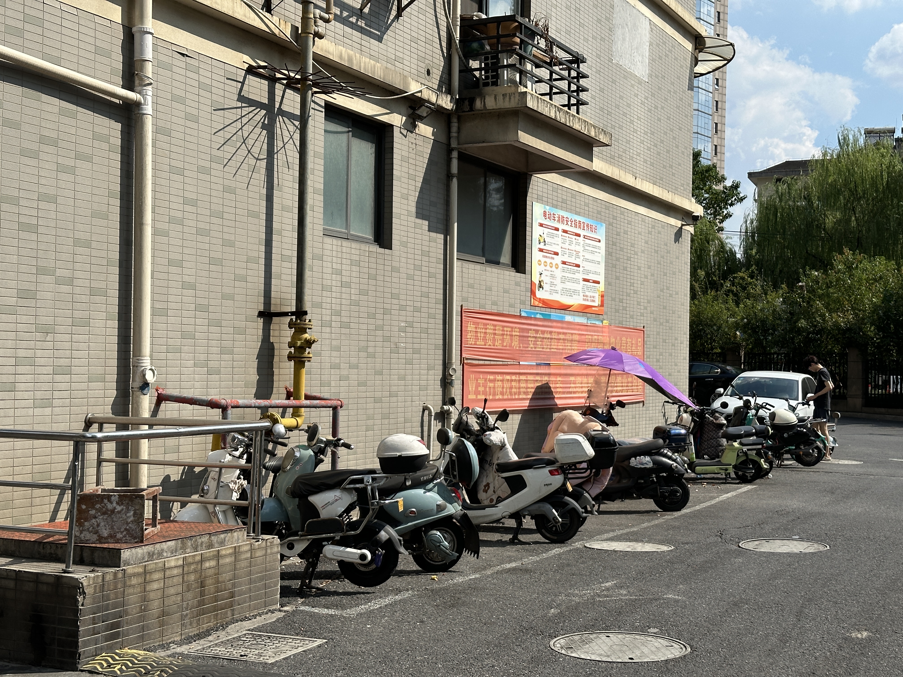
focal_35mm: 48
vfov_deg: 30.3
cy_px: 338
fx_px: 1252
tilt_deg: +1.4
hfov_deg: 39.7
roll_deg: -0.8
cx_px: 452
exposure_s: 1/5000
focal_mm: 6.86
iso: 64
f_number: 1.78
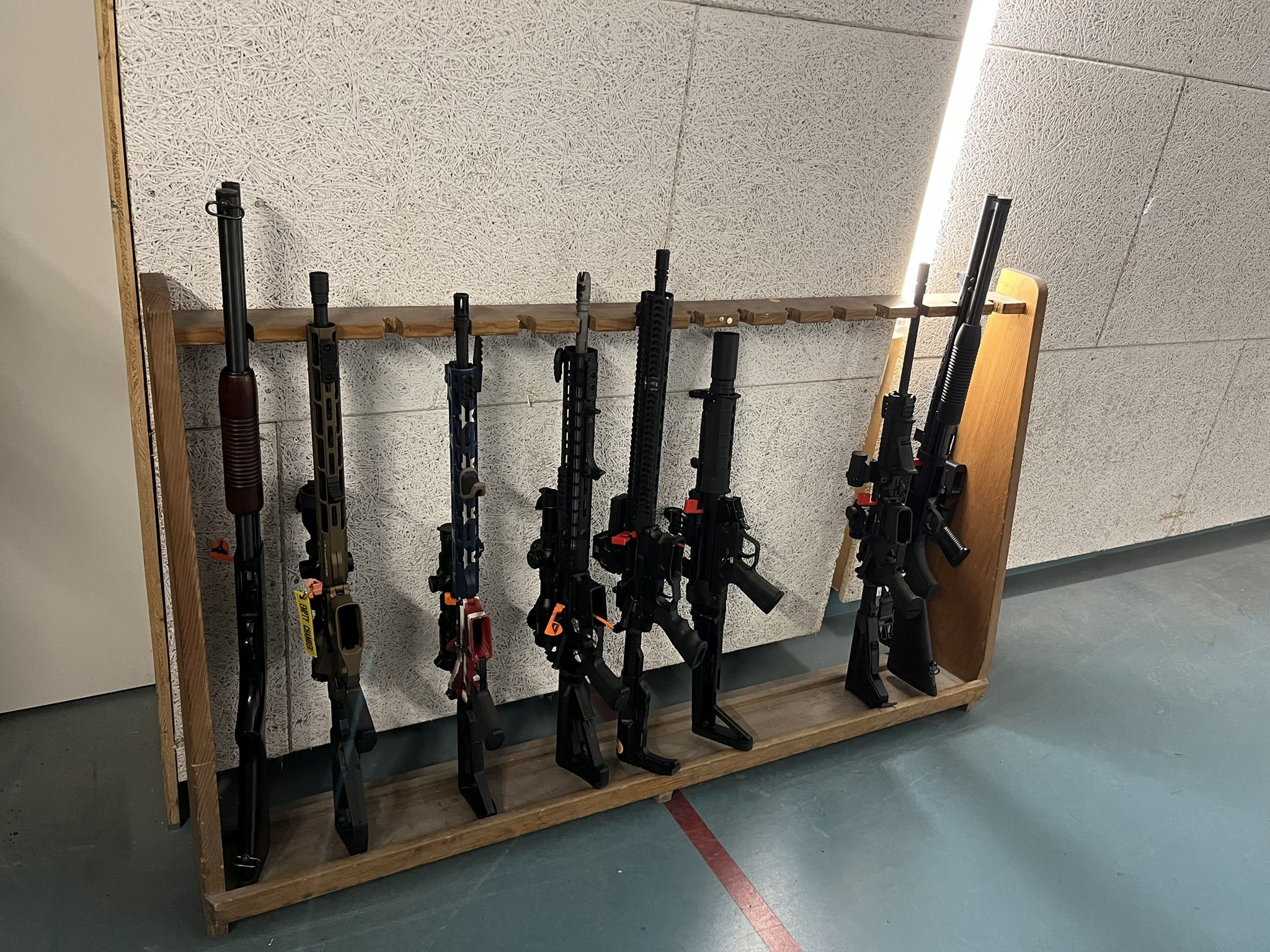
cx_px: 635
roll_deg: -8.4
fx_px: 954
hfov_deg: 67.3
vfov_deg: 53.1
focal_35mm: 26
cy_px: 476
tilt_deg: -25.2
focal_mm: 5.1
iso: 320
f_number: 1.6
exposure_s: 1/50
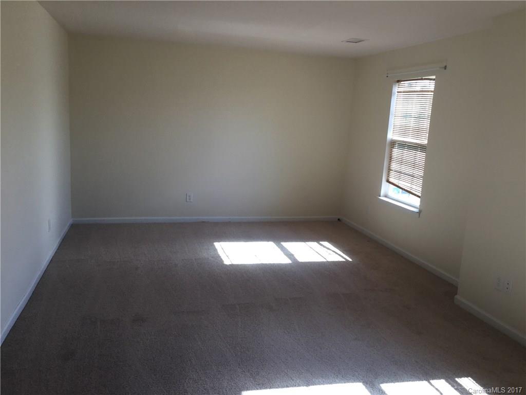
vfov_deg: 45.4
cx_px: 263
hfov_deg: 58.4
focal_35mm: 31
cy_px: 198
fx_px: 471
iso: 40
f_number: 2.4
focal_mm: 3.3
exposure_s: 1/120
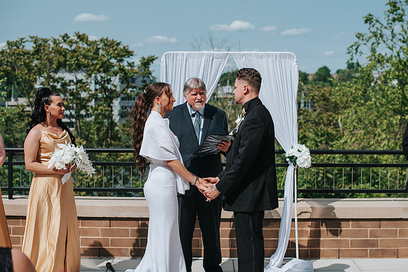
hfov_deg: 35.6
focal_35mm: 56
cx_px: 225
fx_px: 635
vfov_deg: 24.2
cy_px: 123
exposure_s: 1/2000
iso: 100
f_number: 3.2
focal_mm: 50
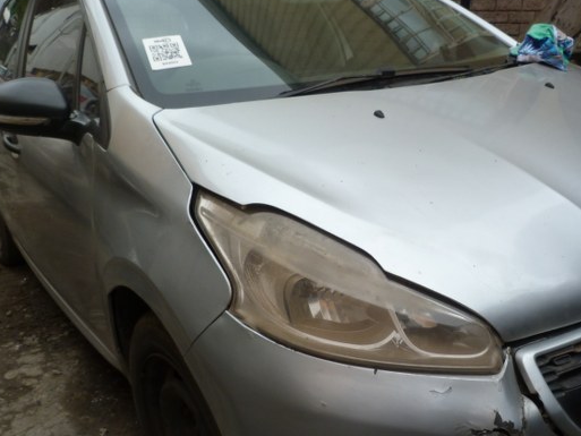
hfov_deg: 47.4
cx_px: 362
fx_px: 655
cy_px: 232
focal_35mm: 39
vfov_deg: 36.8
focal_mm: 4.5
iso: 80
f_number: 4.5
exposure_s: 1/125
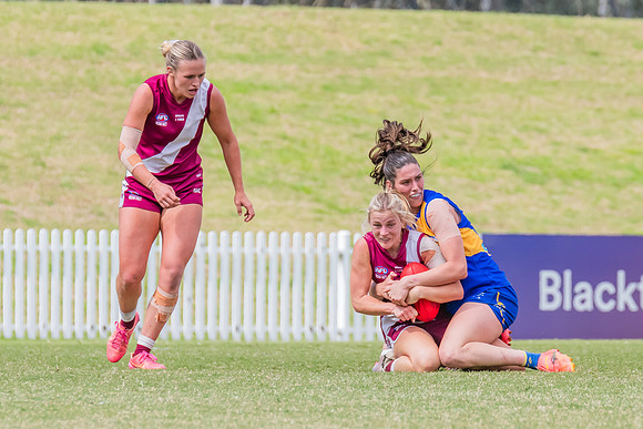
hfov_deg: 2.8
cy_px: 203
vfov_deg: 1.9
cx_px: 442
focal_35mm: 735
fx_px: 13136
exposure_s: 1/1250
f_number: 9
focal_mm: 380
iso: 800
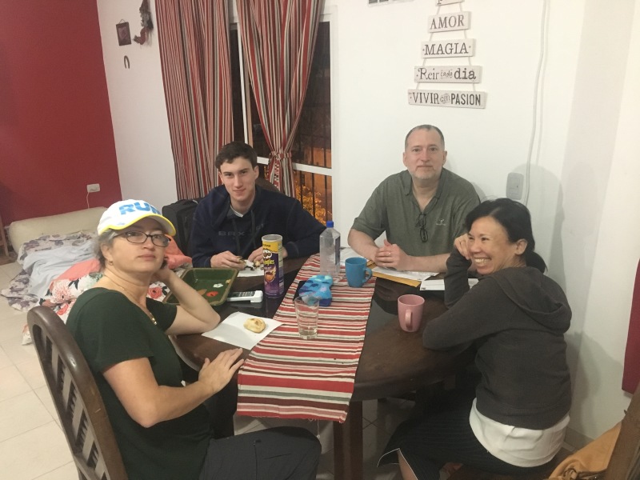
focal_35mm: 29
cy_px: 240
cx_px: 320
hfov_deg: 61.7
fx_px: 536
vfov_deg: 48.2
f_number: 2.2
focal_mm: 4.15
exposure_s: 1/17
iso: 320
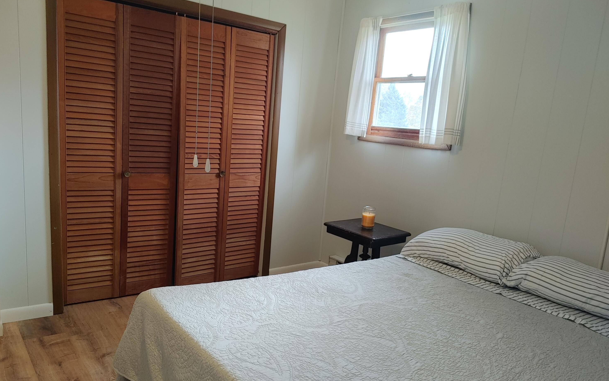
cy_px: 214
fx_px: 465
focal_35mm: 28
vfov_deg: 44.5
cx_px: 308
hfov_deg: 66.5
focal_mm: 4.81
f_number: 1.8
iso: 200
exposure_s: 1/60
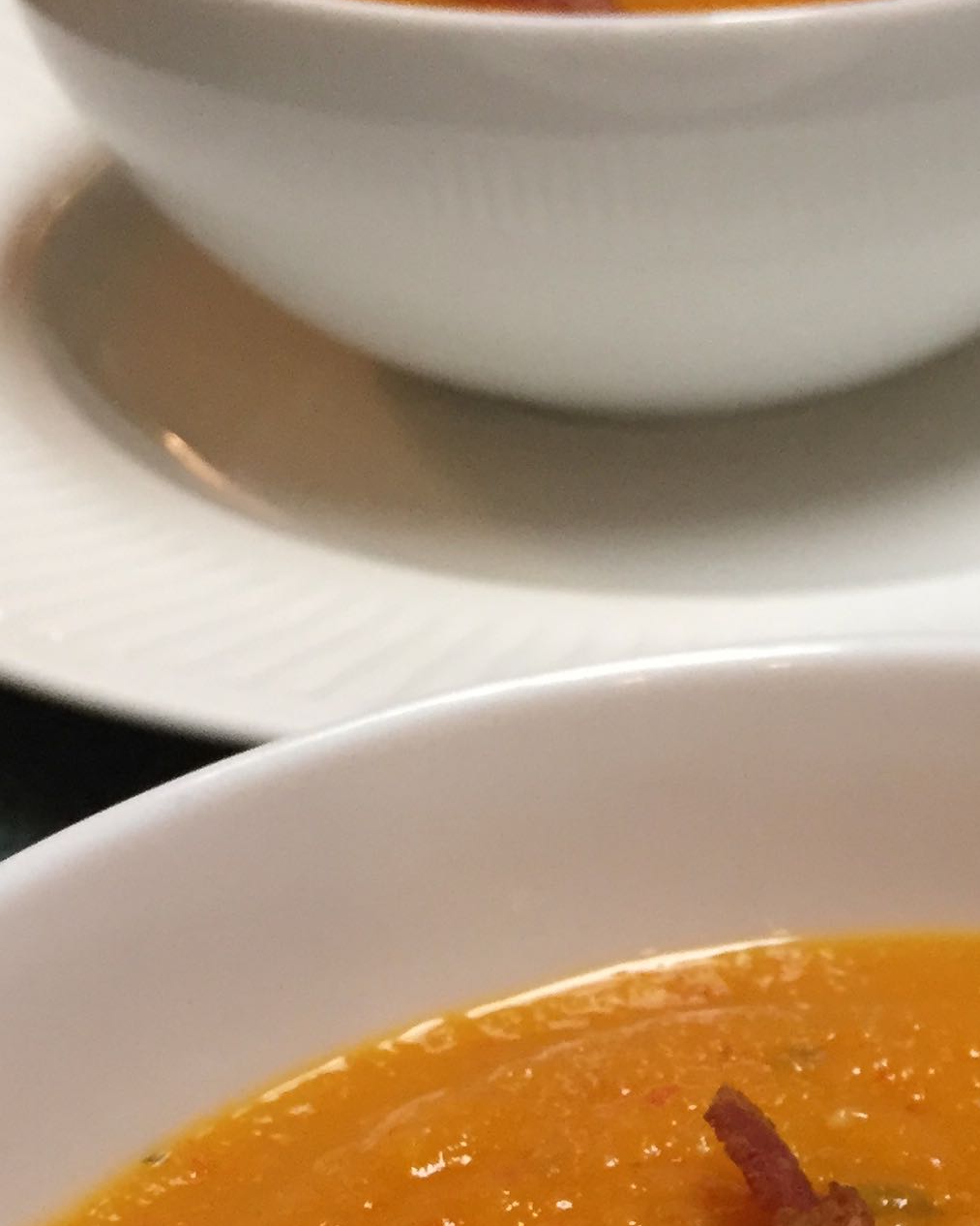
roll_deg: -1.3
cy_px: 1392
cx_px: 921
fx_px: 2646
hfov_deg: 20.5
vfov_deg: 24.1
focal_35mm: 73
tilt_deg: -44.0
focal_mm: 4.15
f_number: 2.2
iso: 50
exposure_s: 1/30
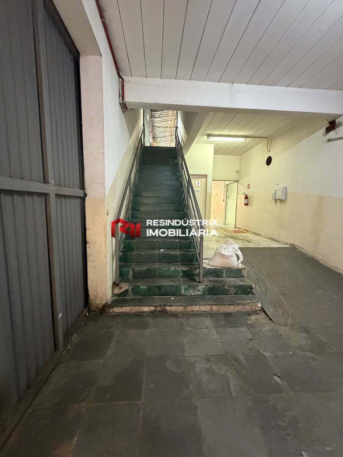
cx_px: 172
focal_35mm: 14
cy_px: 228
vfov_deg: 102.1
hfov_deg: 85.7
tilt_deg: -4.8
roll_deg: -1.3
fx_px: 185
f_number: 2.2
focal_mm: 2.22
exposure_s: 1/60
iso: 800
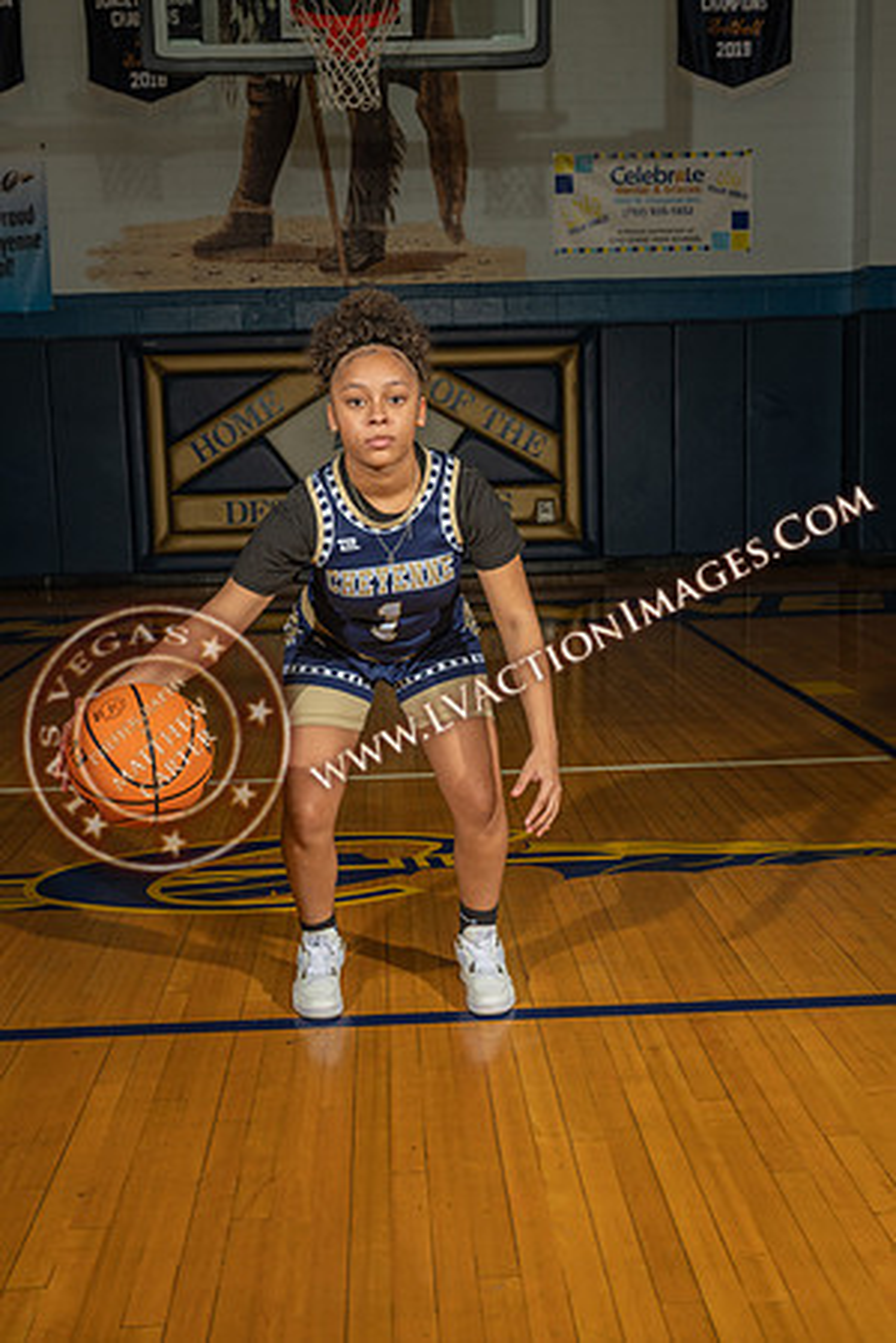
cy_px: 672
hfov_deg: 35.1
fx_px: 1419
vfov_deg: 50.7
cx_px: 448
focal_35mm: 38
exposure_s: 1/200
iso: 160
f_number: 7.1
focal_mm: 38
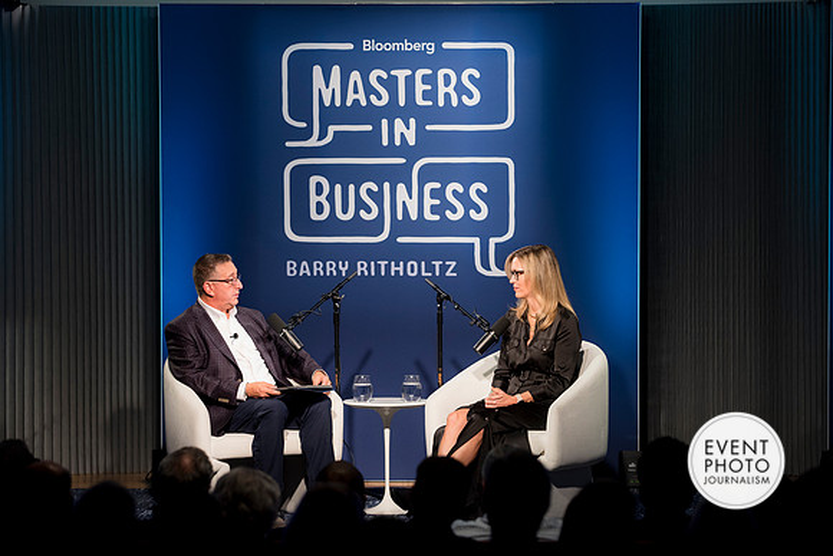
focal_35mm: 133
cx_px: 423
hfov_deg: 15.4
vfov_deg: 10.3
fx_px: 3075
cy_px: 274
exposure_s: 1/125
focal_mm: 130
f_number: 2.8
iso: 1250
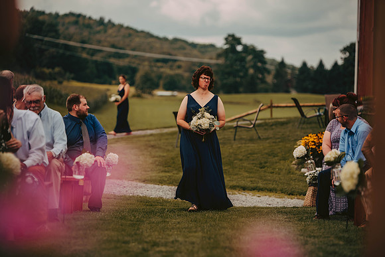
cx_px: 192
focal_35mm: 145
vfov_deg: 9.5
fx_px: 1551
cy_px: 128
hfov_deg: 14.2
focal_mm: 145
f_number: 2.8
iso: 200
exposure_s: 1/2000
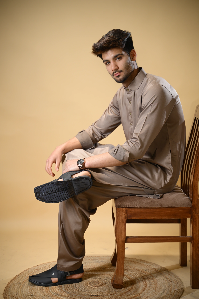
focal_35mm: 67
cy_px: 150
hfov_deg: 20.3
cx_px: 100
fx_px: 555
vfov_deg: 30.1
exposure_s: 1/125
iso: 160
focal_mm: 67
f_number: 2.8
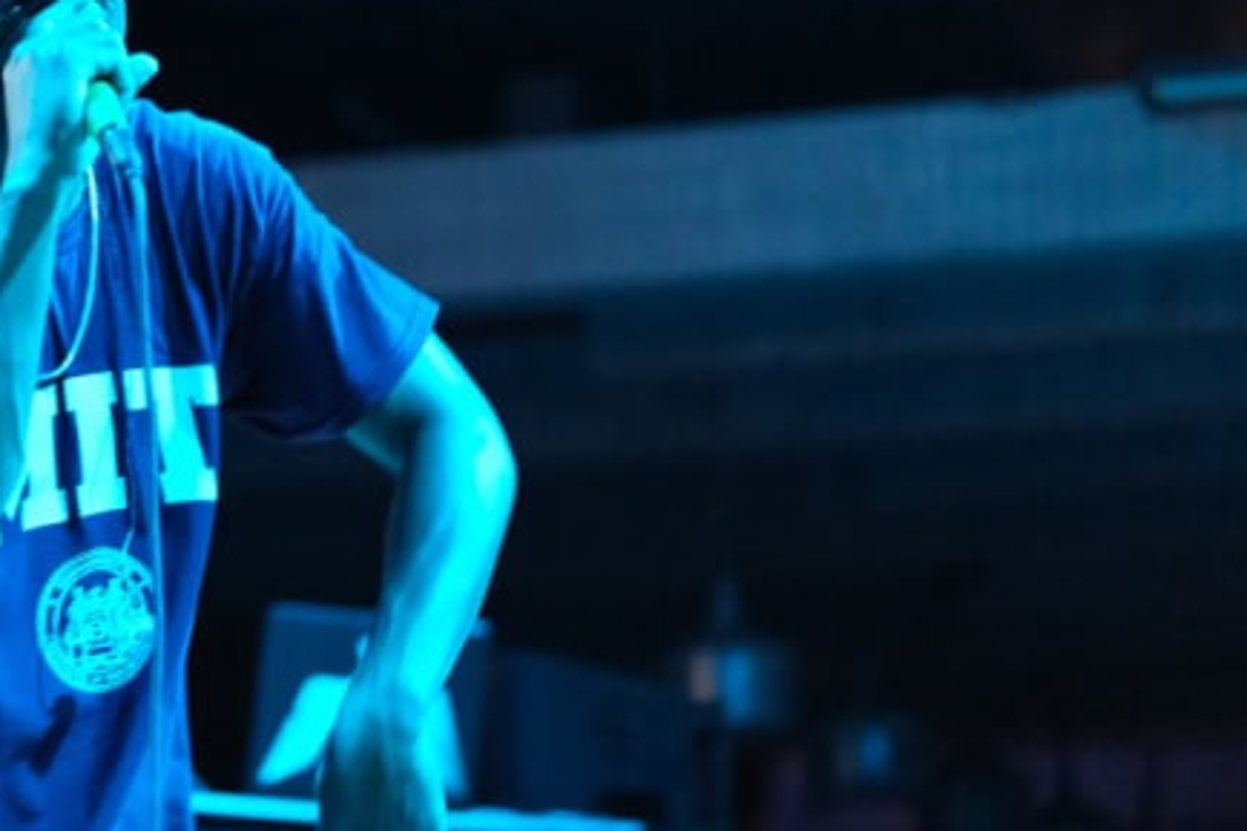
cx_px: 118
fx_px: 5367
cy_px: 217
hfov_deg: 13.1
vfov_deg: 8.8
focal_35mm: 155
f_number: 1.4
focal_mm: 56
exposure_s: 1/170
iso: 8000
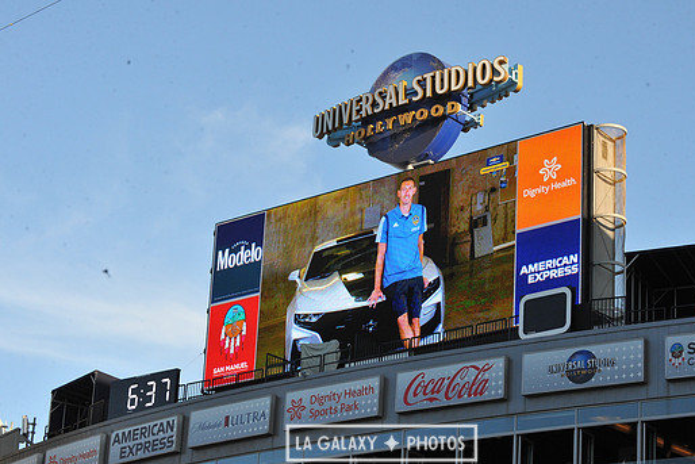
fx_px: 1873
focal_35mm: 97
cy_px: 239
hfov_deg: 21.0
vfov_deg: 14.1
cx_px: 381
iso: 1600
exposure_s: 1/800
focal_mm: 86
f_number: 14
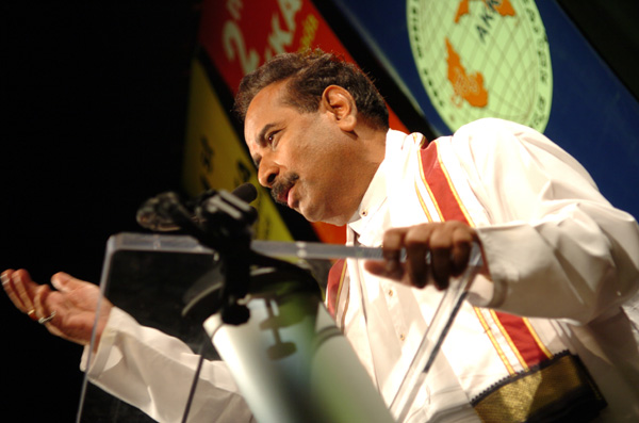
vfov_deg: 16.5
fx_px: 1461
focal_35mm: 82
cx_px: 320
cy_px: 212
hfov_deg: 24.7
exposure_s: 1/100
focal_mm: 55
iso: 400
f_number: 2.8
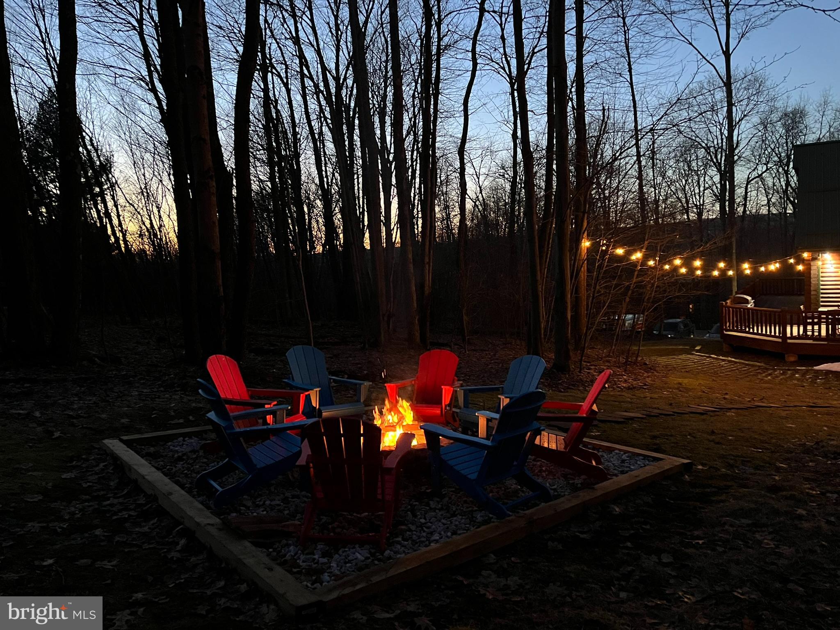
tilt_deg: -4.9
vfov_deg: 53.1
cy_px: 315
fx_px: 631
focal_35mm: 26
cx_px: 420
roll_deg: +2.8
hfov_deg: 67.3
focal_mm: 5.1
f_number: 1.6
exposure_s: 1/30
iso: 800
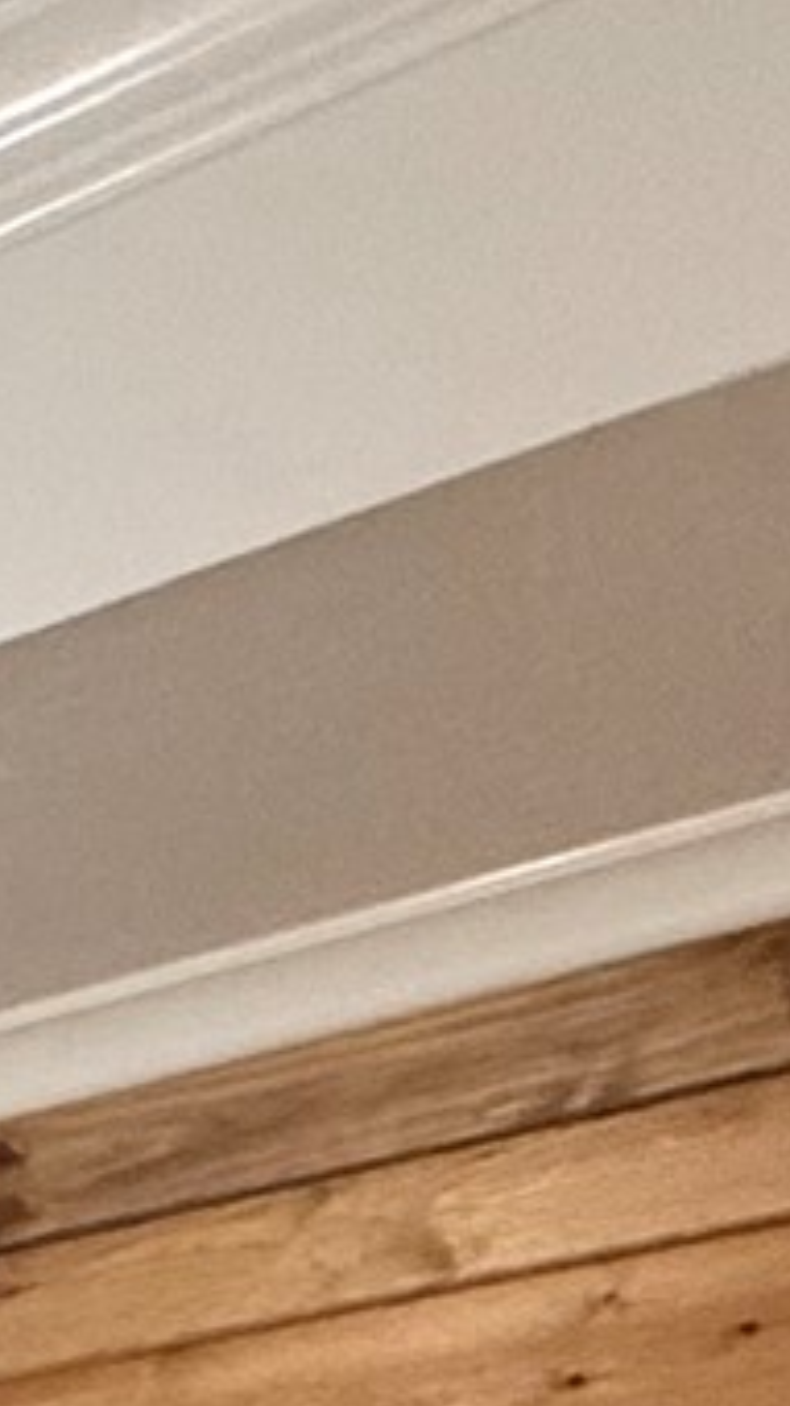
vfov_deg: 16.0
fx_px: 3430
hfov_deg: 10.6
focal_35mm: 92
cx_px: -1311
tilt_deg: -12.0
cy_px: 3068
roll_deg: -0.6
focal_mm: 2.22
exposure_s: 1/120
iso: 500
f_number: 2.2
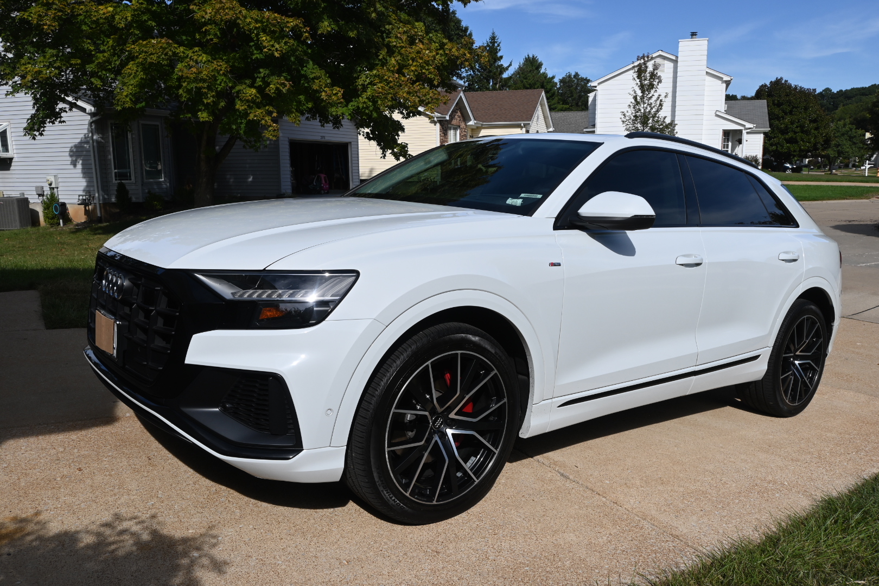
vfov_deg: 44.6
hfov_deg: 63.2
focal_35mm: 29
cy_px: 293
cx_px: 440
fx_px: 714
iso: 100
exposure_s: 1/500
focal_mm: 19.5
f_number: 8
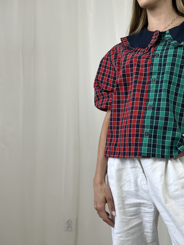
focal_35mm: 42
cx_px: 141
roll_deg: +0.3
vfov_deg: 44.7
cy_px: 133
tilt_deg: +0.8
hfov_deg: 33.6
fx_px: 298
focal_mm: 5.1
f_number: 1.6
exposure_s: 1/122
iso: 32
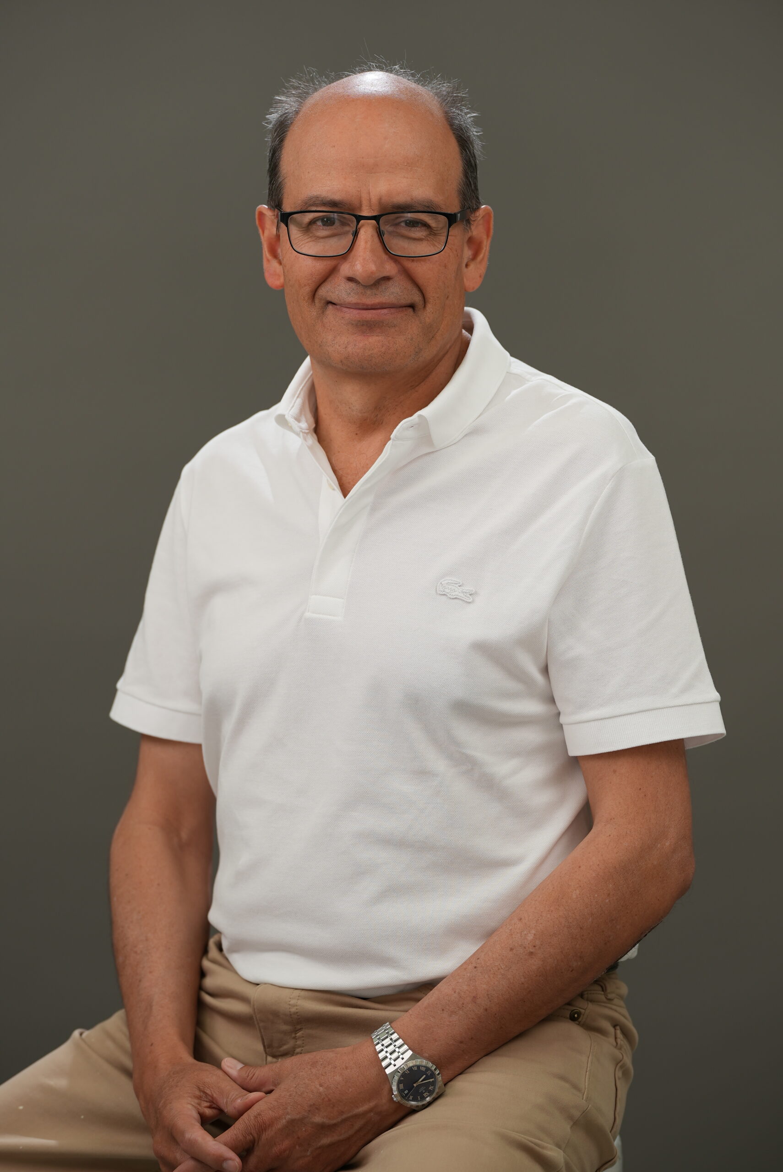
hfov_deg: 11.6
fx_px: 3844
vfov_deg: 17.3
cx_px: 392
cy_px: 586
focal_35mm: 118
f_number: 4
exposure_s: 1/100
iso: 100
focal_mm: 118
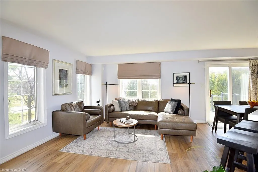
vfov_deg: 73.8
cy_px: 86
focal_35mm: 16
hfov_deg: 96.7
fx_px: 115
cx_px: 129
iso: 500
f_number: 6.3
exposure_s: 1/160
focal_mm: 16
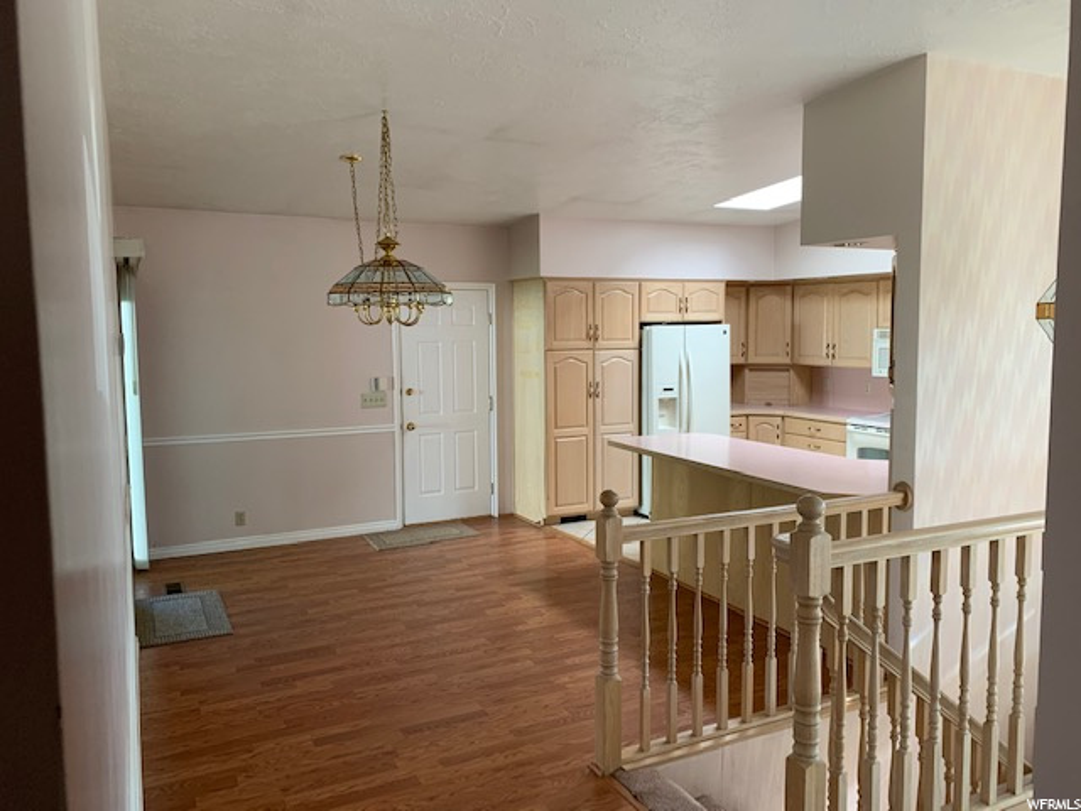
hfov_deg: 67.3
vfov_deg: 53.1
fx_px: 812
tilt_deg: -4.6
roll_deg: +0.3
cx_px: 540
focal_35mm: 26
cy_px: 406
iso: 100
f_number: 1.8
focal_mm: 4.25
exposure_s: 1/96
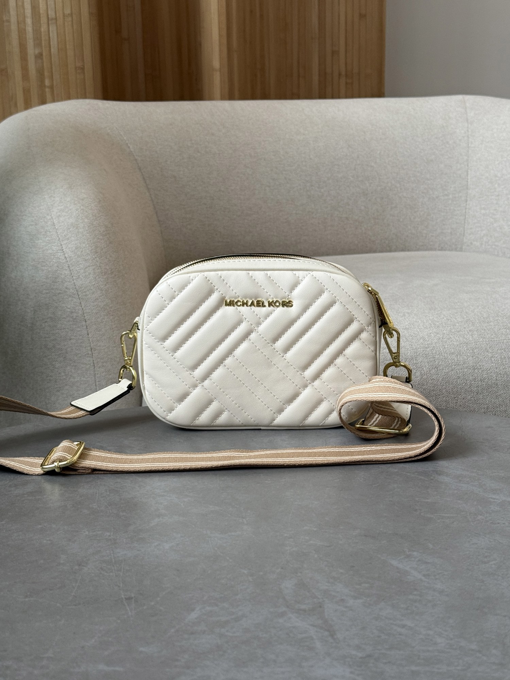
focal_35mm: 48
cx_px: 255
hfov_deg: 30.3
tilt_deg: -11.2
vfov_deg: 39.7
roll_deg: -0.2
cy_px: 340
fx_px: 943
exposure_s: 1/50
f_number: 1.78
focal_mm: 6.76
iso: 160
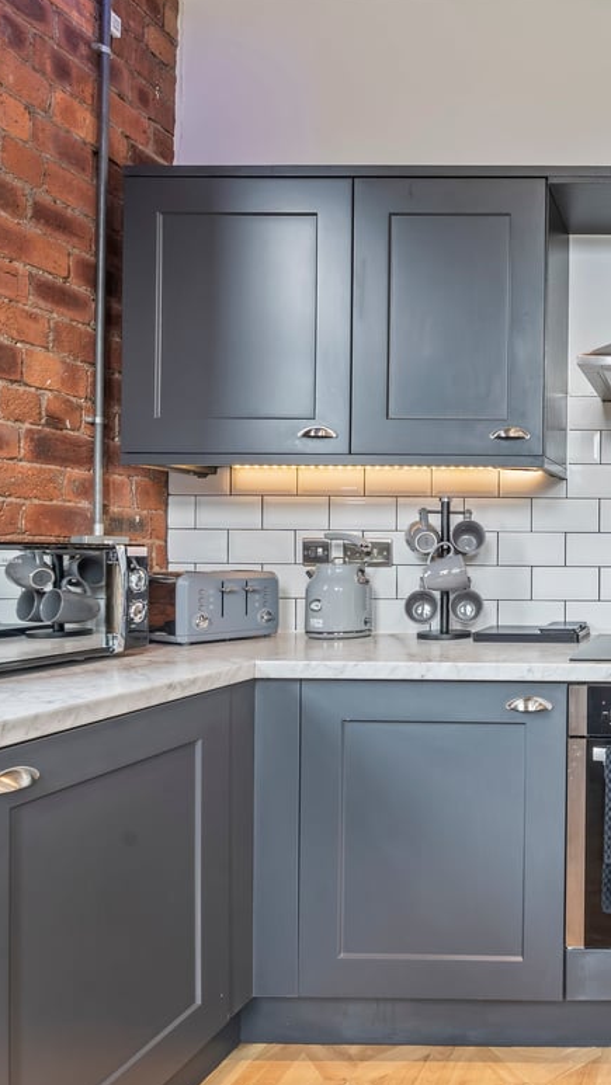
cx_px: 714
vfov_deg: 71.9
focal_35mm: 26
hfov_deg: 35.8
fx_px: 749
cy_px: 554
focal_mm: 16
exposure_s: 1/2
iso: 250
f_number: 9
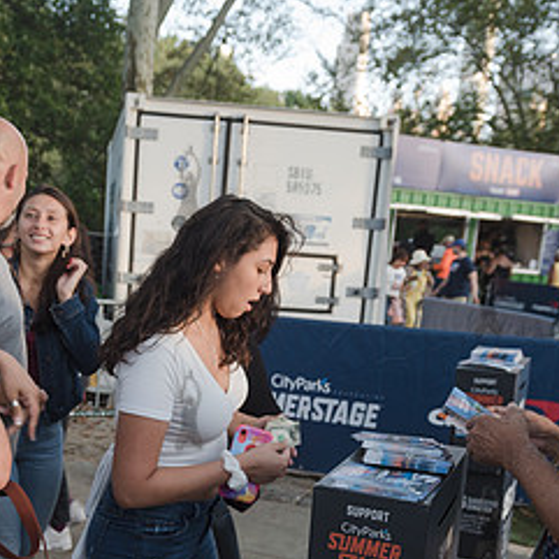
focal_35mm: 49
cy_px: 409
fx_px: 895
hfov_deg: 34.4
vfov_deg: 34.1
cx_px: 188
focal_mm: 24
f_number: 4
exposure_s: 1/160
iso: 200
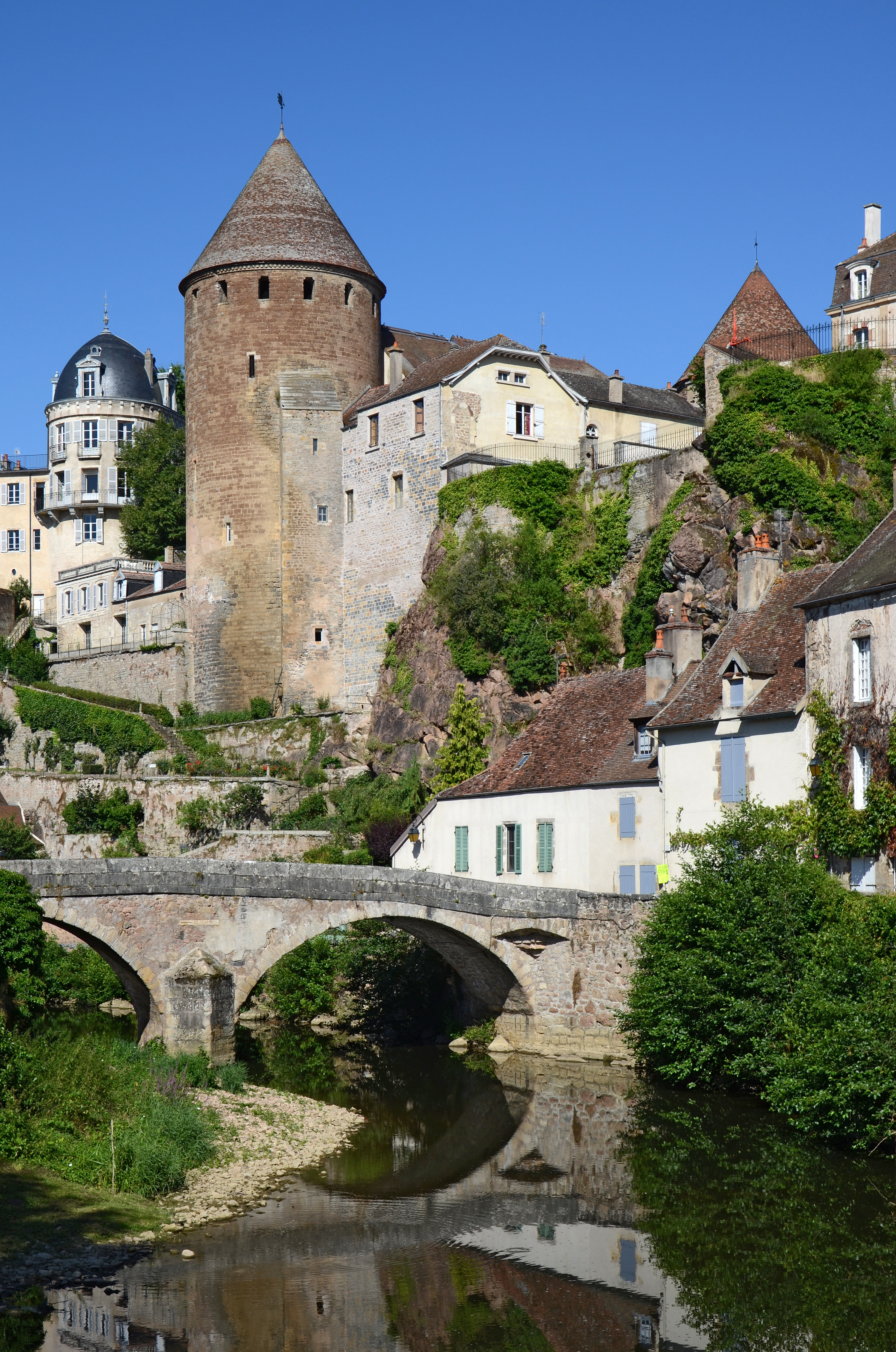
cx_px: 448
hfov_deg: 26.4
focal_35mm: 51
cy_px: 676
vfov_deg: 39.0
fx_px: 1912
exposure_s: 1/500
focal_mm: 34
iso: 100
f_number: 9
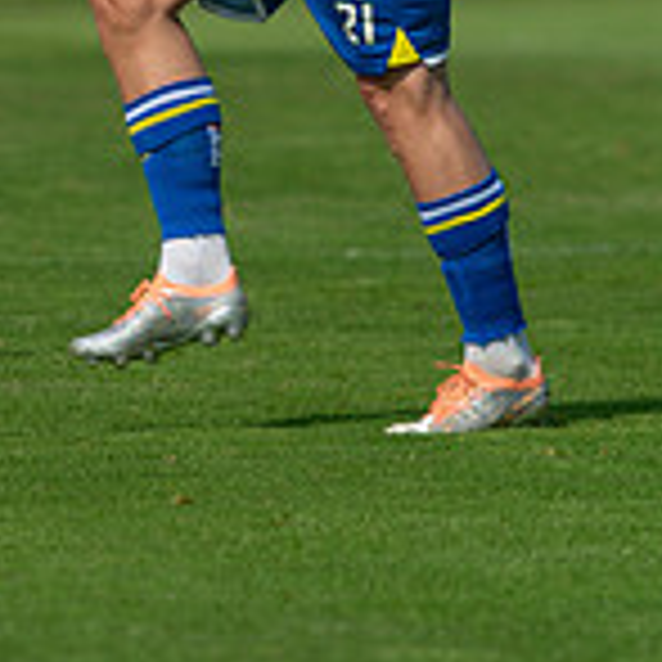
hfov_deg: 1.2
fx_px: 30659
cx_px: -464
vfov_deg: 1.2
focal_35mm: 1417
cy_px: -117
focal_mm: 420
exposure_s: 1/1000
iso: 140
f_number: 5
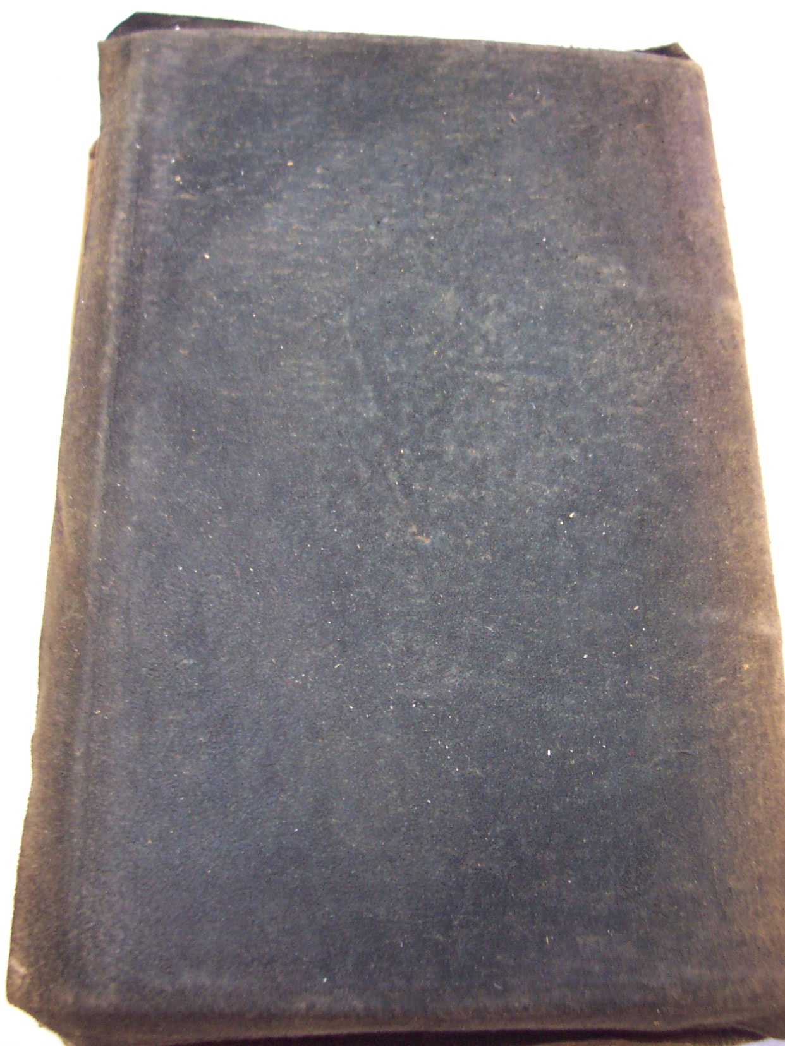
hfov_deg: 38.7
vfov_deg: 50.1
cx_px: 392
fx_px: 1119
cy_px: 523
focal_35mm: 37
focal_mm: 5.6
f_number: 2.8
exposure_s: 1/10
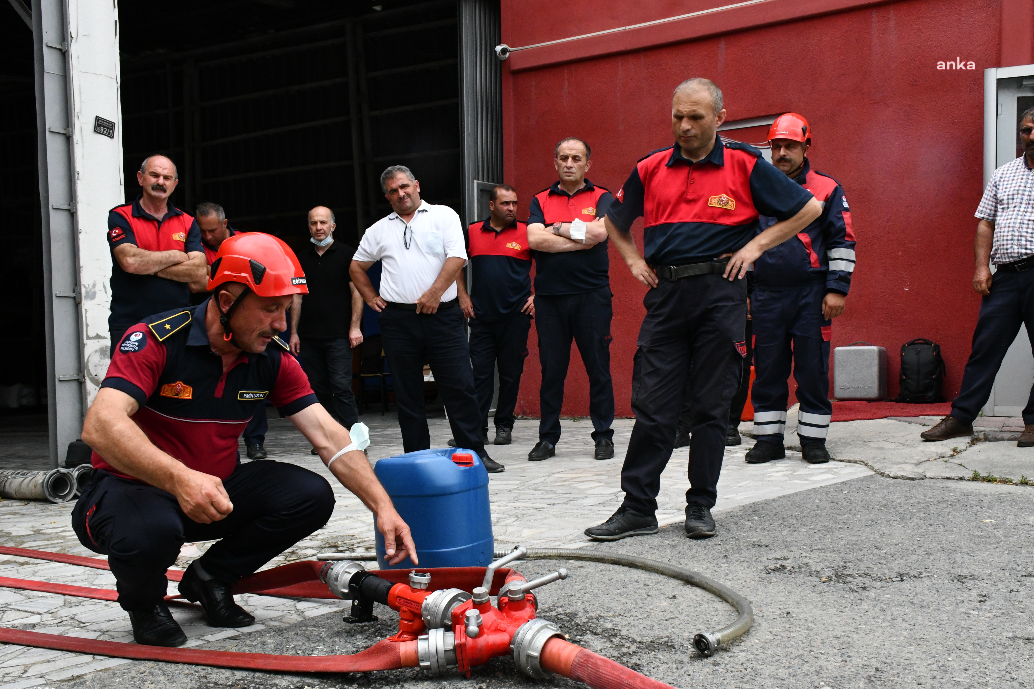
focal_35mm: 36
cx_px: 517
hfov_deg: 53.1
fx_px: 1034
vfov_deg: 36.9
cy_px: 344
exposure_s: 1/640
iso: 2500
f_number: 13
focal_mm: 24
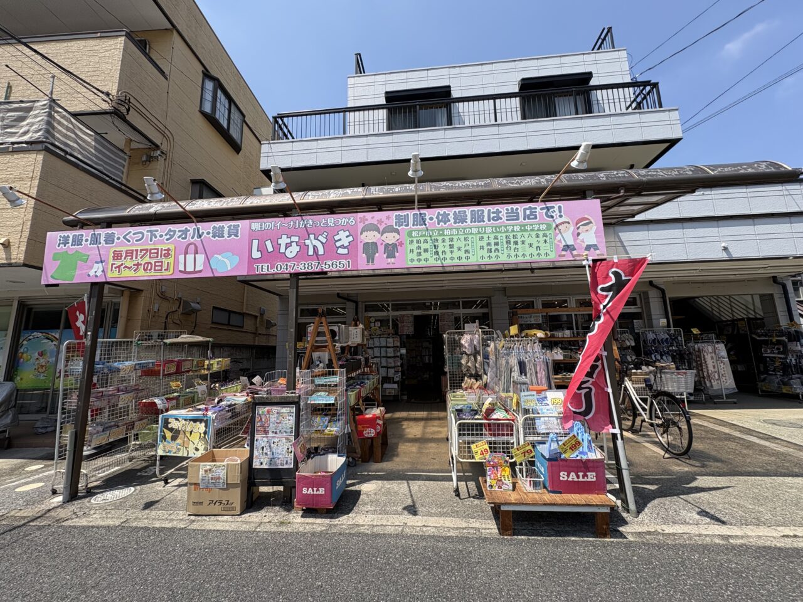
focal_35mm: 14
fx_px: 325
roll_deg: +1.5
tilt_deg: +10.4
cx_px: 402
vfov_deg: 85.7
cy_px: 301
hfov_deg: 102.1
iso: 50
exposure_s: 1/1256
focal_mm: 2.22
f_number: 2.2
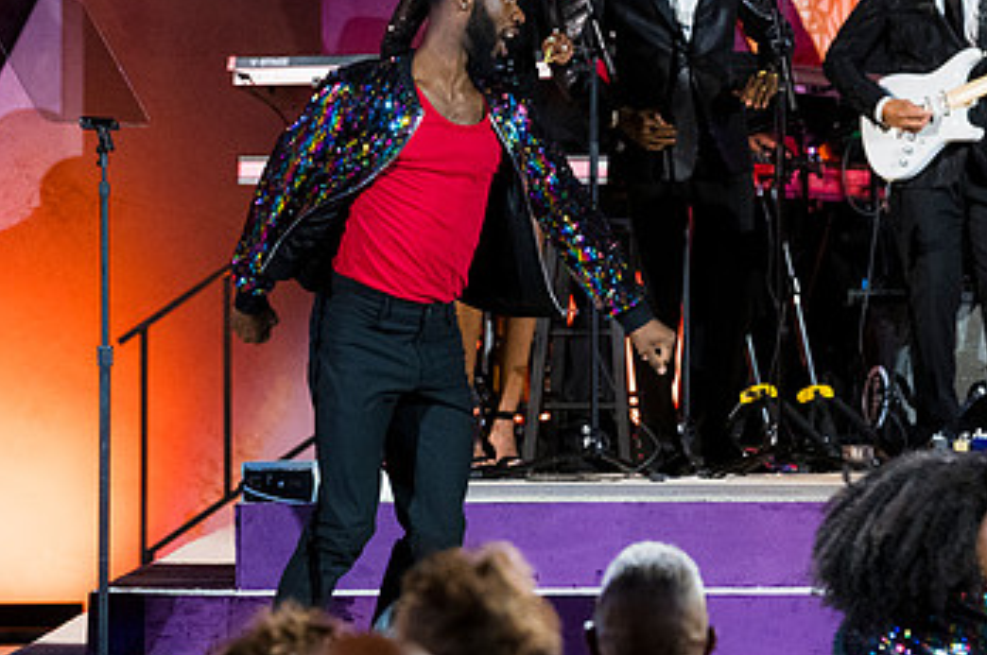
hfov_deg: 7.7
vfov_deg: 5.1
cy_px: 187
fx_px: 7310
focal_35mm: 267
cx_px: 610
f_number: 3.5
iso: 1800
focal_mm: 107
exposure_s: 1/200
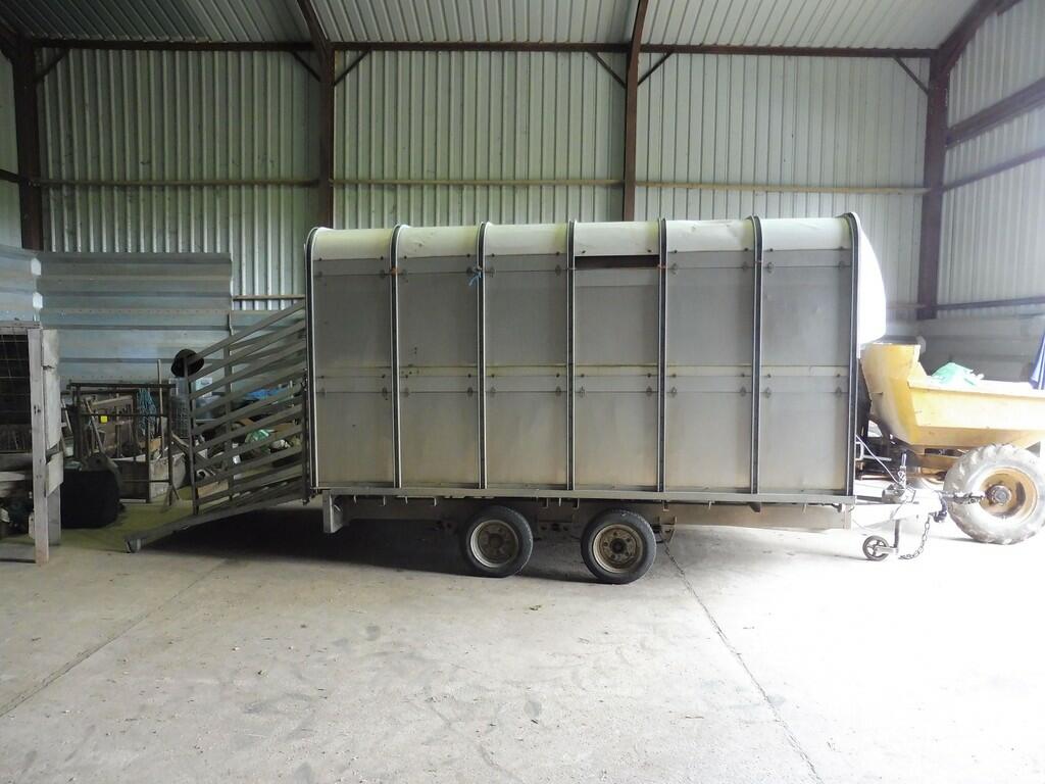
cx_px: 522
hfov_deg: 71.6
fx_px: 725
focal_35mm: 24
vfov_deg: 56.8
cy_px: 392
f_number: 3.3
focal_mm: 4.3
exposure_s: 1/50
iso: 400
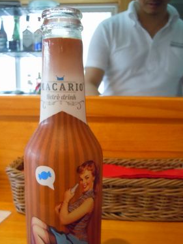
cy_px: 156
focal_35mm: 47
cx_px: 79
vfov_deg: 40.1
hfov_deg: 30.9
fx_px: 331
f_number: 4
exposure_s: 1/100
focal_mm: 5.9
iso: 800
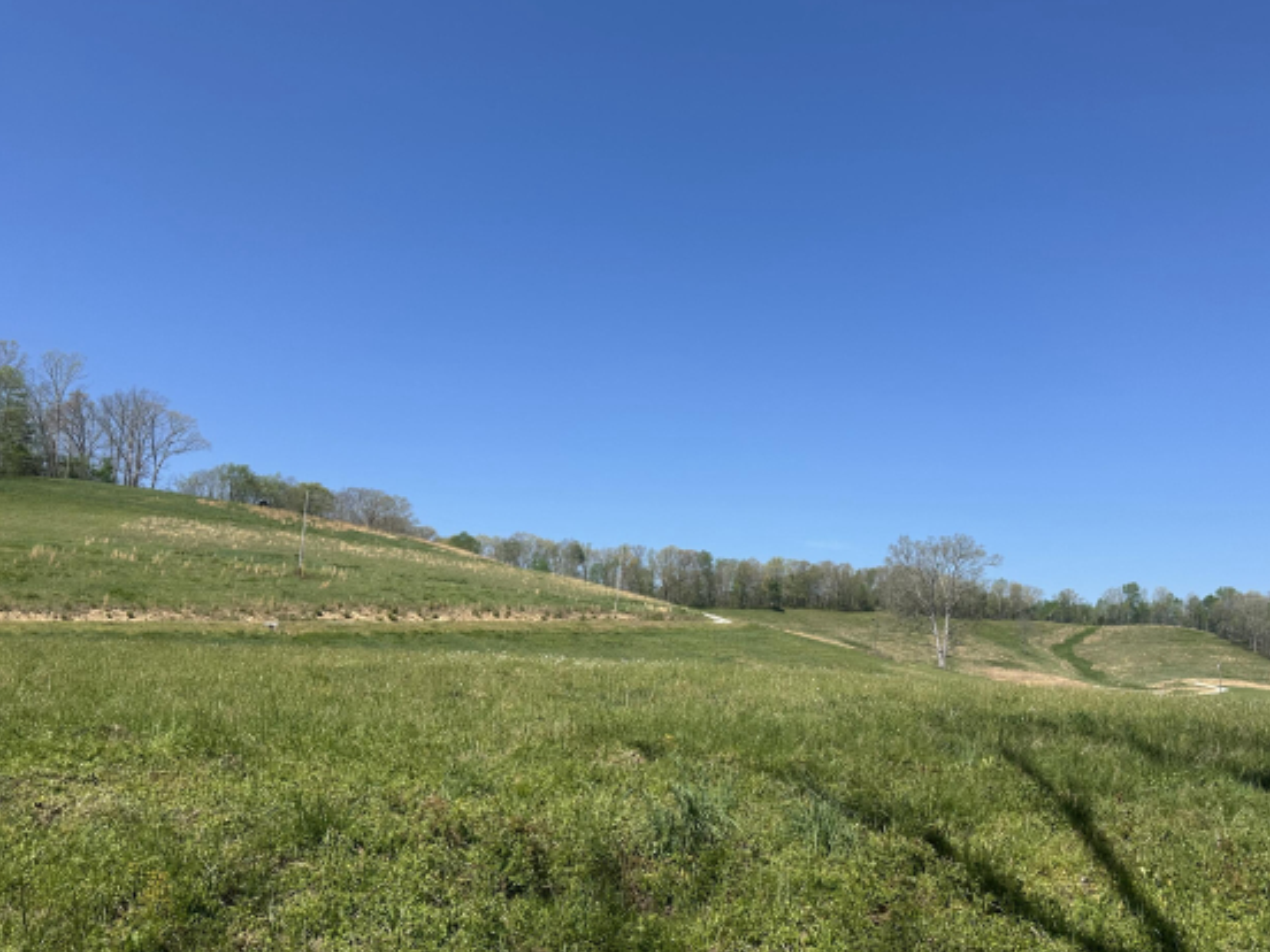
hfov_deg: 61.5
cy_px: 554
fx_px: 1064
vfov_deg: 48.0
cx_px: 705
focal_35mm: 29
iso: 80
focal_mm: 6.86
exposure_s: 1/4762
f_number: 1.78
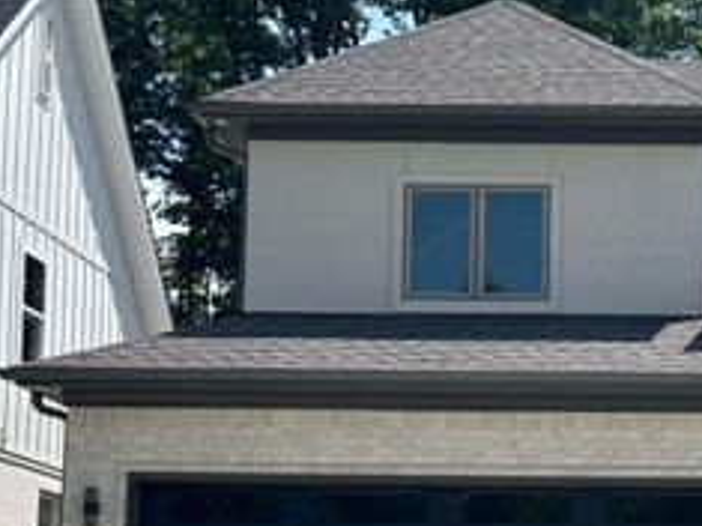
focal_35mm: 102
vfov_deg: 14.4
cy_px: 438
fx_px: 2067
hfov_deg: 18.7
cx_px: 714
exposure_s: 1/4310
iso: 64
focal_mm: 6.76
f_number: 1.78
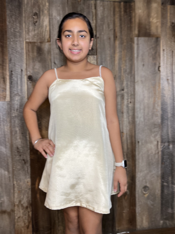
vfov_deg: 67.3
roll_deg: +2.8
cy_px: 117
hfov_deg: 53.1
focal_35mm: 26
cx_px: 88
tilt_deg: -2.8
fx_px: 175
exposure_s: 1/120
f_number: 1.5
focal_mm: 5.7
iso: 100
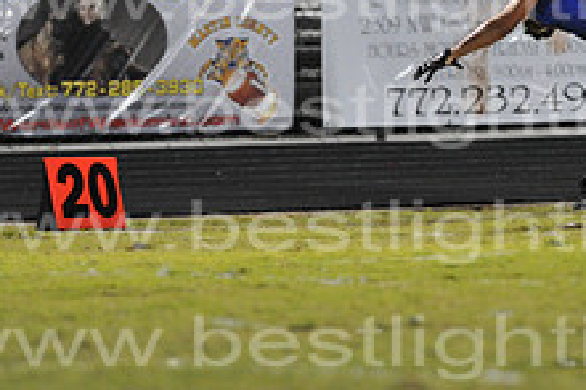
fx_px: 12801
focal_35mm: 787
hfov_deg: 2.6
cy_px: 58
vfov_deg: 1.7
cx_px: 536
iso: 8000
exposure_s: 1/500
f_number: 4
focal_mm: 300
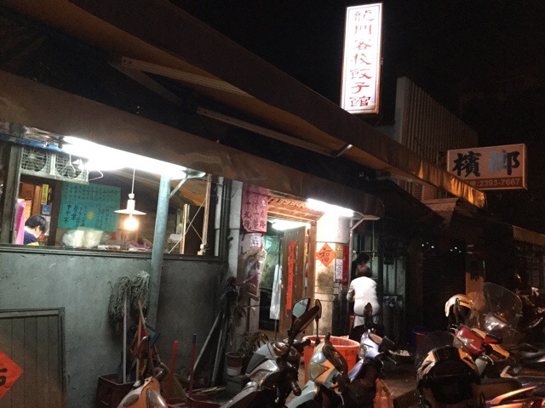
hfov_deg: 58.4
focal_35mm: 31
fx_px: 488
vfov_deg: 45.4
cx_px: 272
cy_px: 204
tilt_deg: +8.3
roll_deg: -4.6
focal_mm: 3.3
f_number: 2.4
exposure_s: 1/15
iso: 250
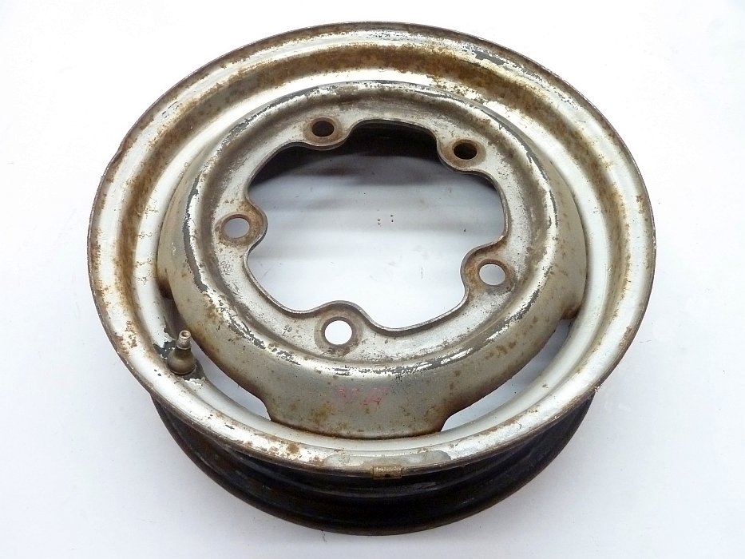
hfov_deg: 61.7
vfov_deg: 48.2
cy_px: 280
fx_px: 624
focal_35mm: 29
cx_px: 372
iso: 400
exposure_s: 1/25
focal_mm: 4.7
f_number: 3.4
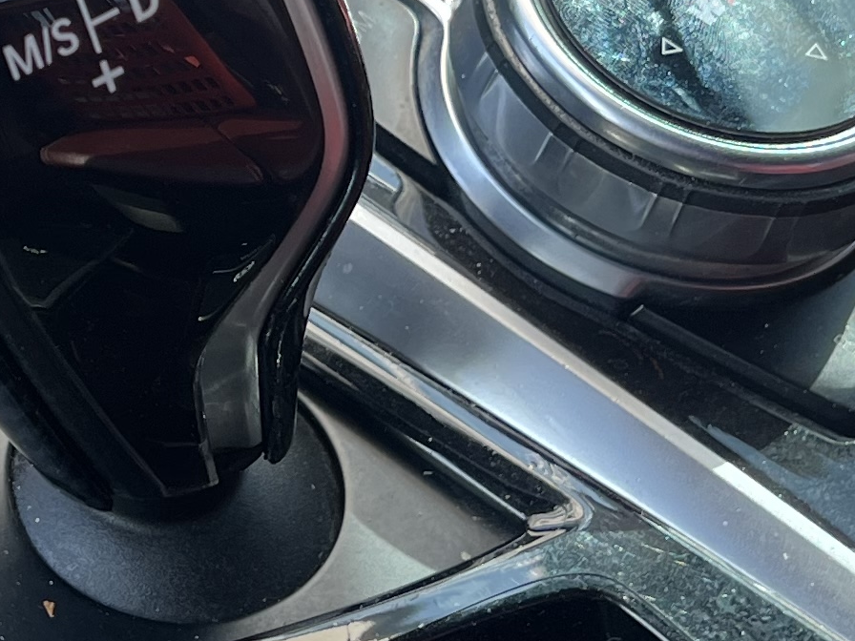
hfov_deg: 16.7
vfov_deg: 12.6
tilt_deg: -44.8
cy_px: 106
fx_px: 2890
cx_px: 130
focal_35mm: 117
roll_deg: -3.9
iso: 50
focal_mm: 5.7
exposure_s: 1/214
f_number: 1.5
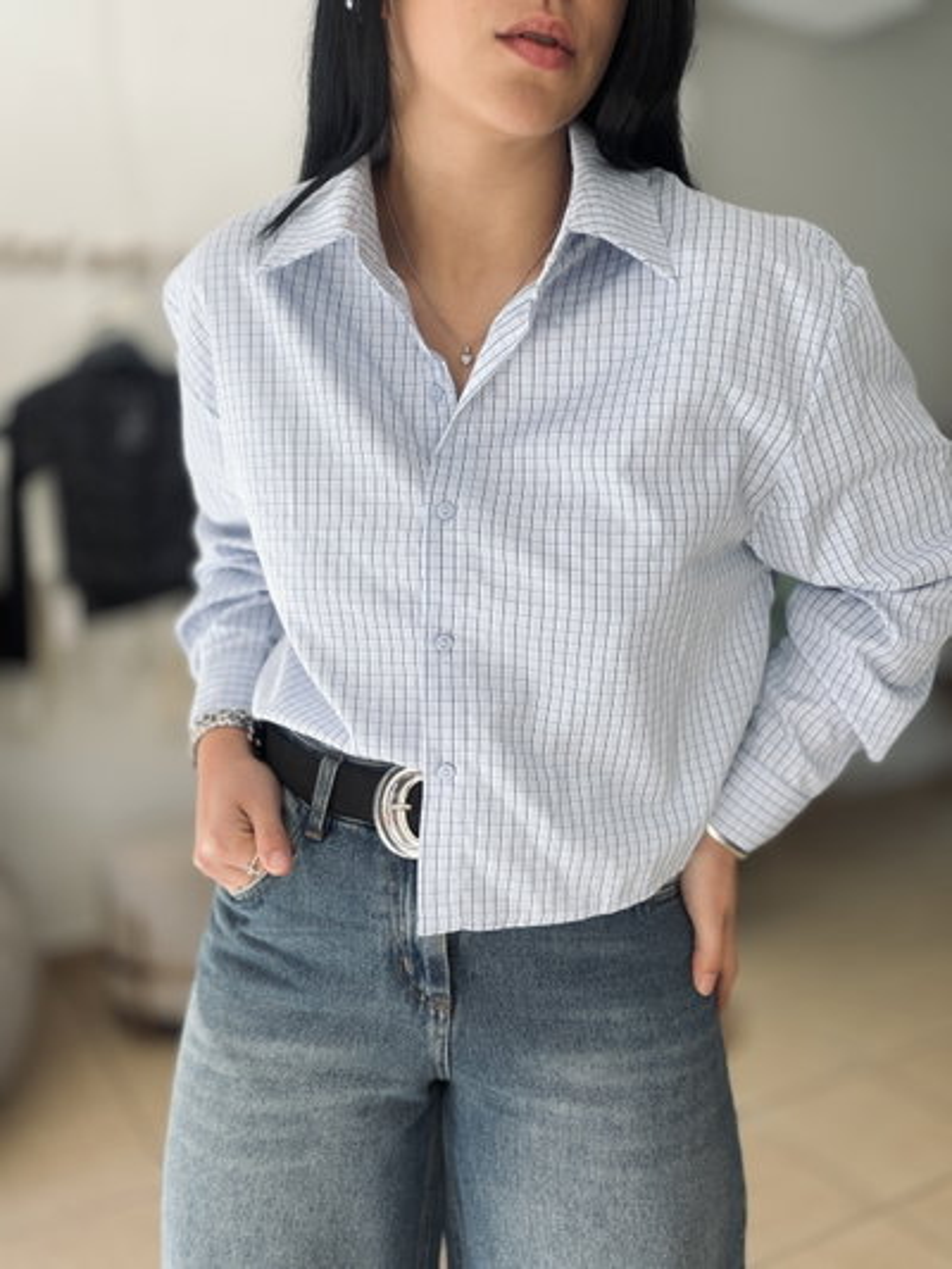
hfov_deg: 46.8
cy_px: 634
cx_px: 476
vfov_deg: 60.0
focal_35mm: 30
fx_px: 1100
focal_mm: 2.71
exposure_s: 1/121
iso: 64
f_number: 1.9
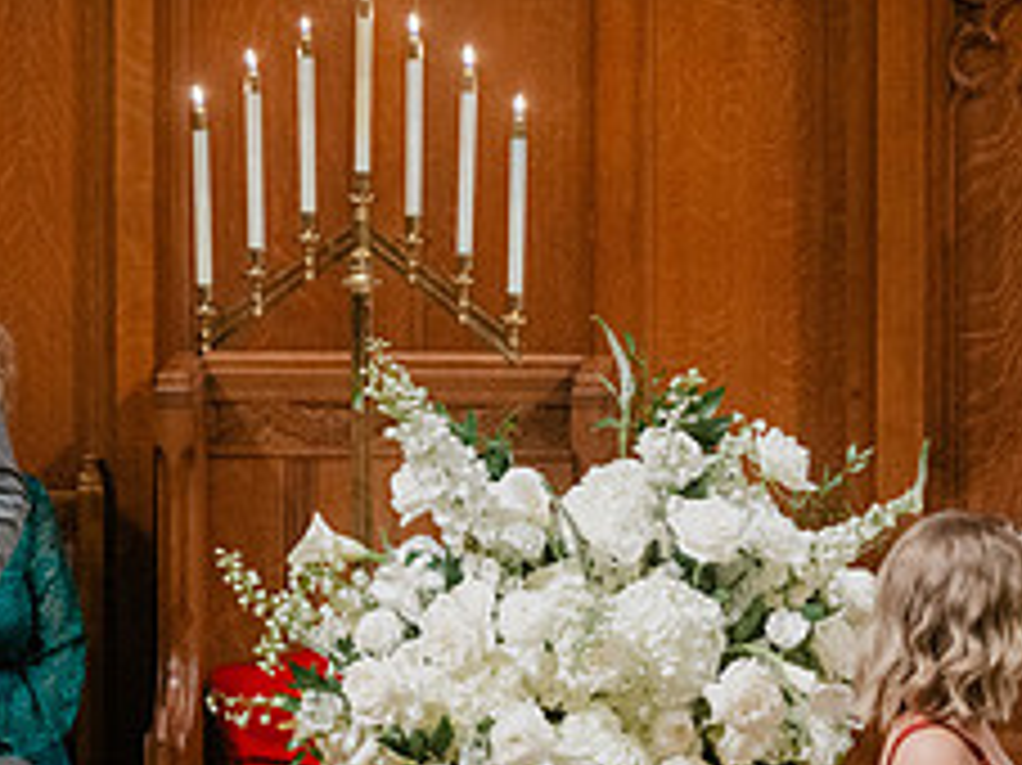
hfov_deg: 4.0
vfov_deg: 3.0
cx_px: -225
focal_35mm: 491
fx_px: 14489
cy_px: 502
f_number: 2.8
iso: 4000
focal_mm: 200
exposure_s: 1/160
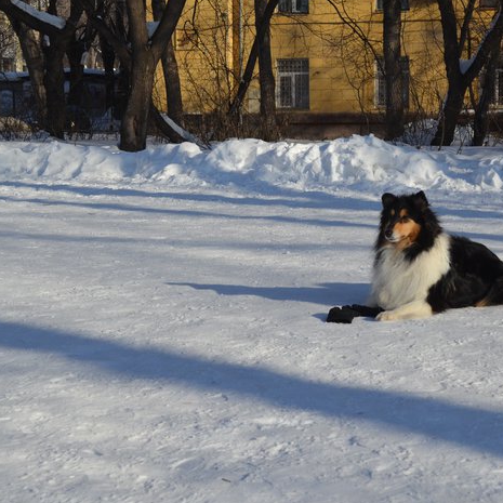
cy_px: 225
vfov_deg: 24.6
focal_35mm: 70
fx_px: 1151
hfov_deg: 24.5
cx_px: 343
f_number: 7.1
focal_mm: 32
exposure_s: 1/1600
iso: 400
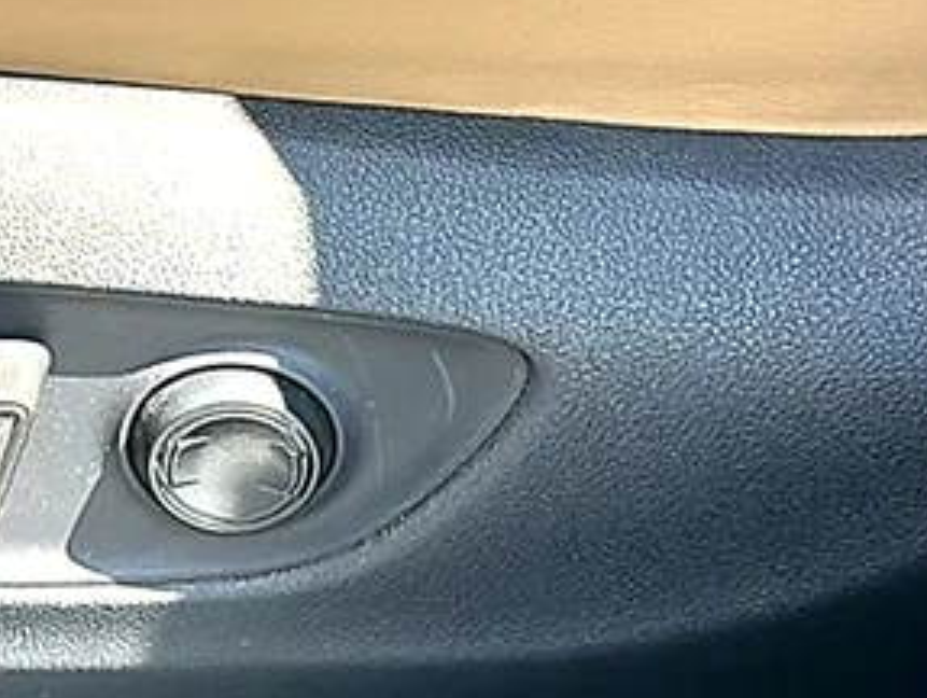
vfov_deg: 15.5
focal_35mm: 95
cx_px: 32
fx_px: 2547
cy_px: 124
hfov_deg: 20.1
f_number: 1.78
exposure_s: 1/805
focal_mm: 6.86
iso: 80
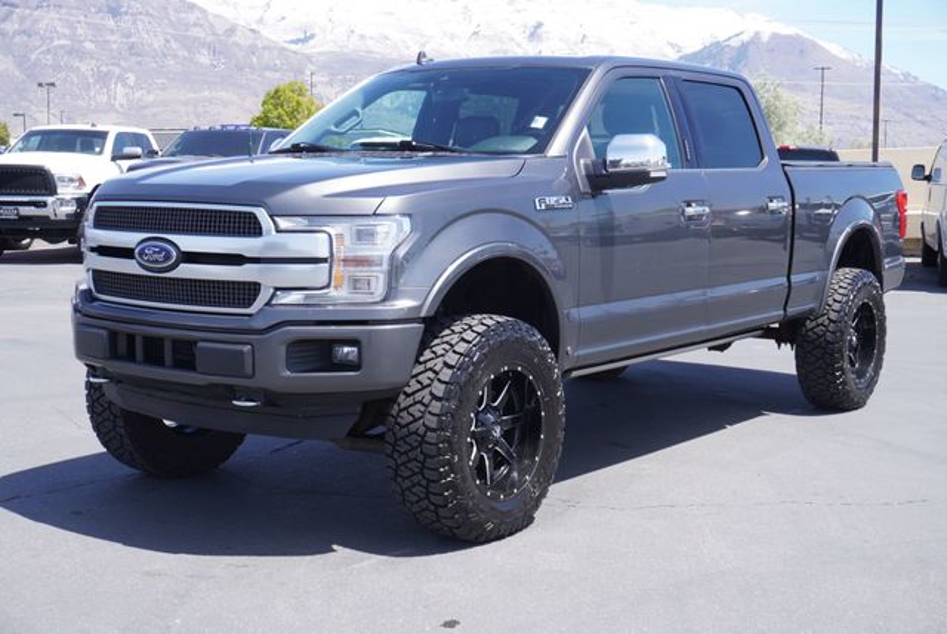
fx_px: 1303
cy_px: 317
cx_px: 474
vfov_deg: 27.3
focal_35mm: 50
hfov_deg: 39.9
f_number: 7.1
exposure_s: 1/125
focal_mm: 33
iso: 100
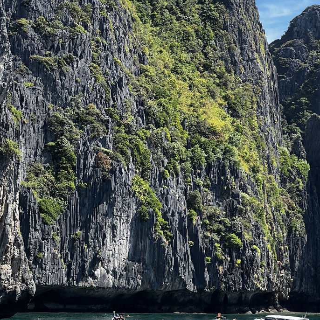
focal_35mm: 119
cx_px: 127
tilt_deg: +8.1
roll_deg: -2.6
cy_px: 136
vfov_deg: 14.6
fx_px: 1245
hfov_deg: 14.6
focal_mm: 9
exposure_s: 1/442
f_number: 2.8
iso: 32
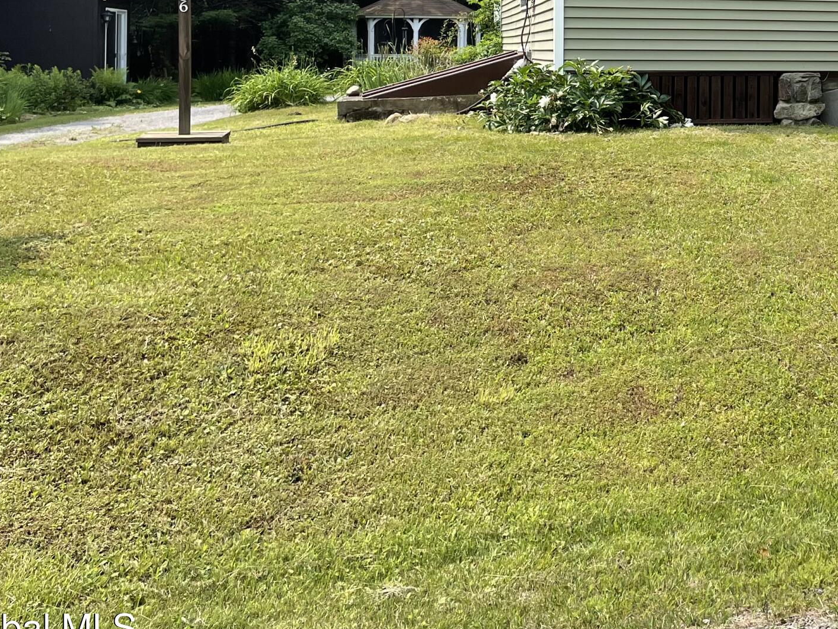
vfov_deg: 25.5
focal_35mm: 55
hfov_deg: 32.3
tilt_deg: +1.8
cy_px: 24
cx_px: 826
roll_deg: -0.3
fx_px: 1332
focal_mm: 4.2
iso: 32
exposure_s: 1/1453
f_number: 1.6
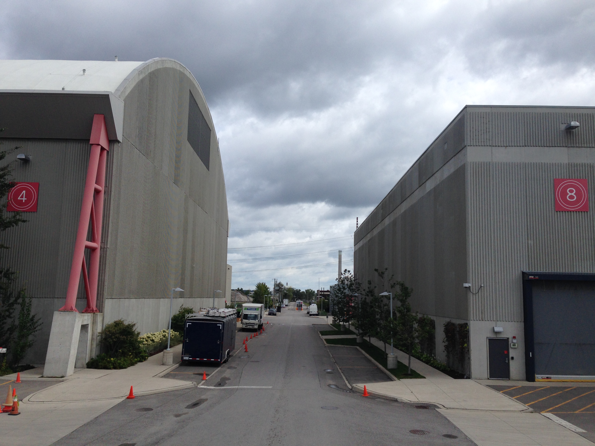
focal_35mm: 33
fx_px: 567
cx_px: 298
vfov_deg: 42.9
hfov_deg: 55.4
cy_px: 223
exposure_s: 1/2169
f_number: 2.4
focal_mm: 4.12
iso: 50
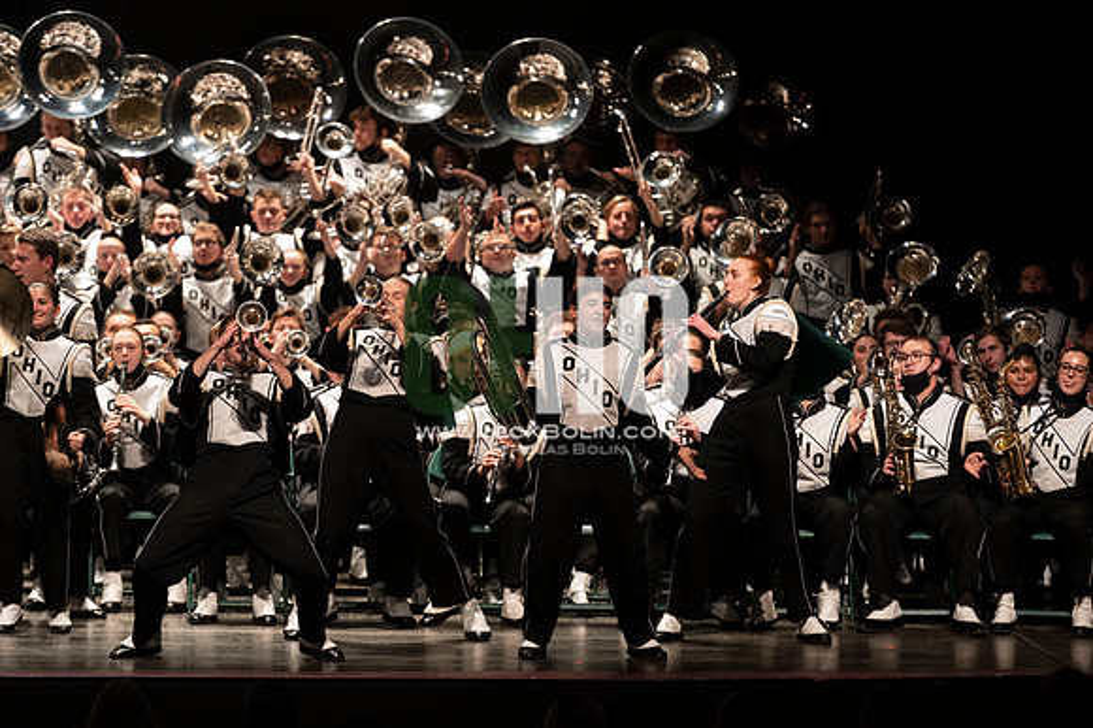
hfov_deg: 10.3
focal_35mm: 200
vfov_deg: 6.9
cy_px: 364
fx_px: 6069
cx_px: 546
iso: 2500
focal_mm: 200
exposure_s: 1/500
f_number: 2.8
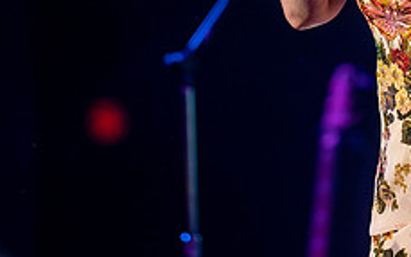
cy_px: -82
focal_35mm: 348
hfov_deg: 6.0
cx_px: 264
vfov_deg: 3.8
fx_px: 3897
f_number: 1.8
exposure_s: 1/320
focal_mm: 135
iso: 500
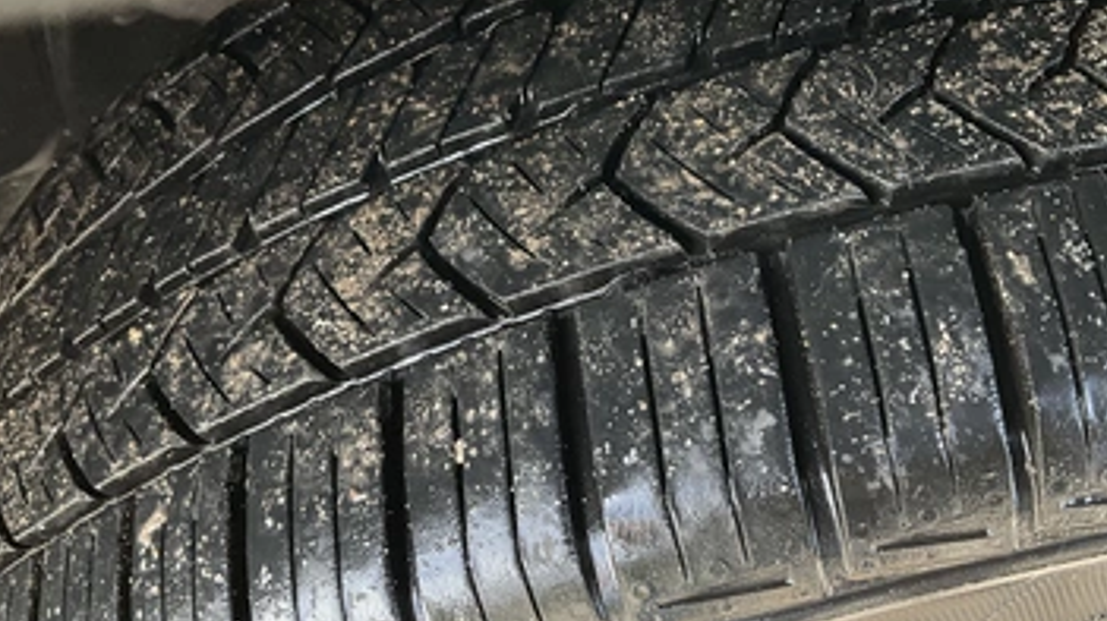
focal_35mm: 36
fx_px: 1056
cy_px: 303
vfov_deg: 32.8
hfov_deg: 55.2
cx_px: 609
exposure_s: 1/122
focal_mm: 3
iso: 64
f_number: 1.8
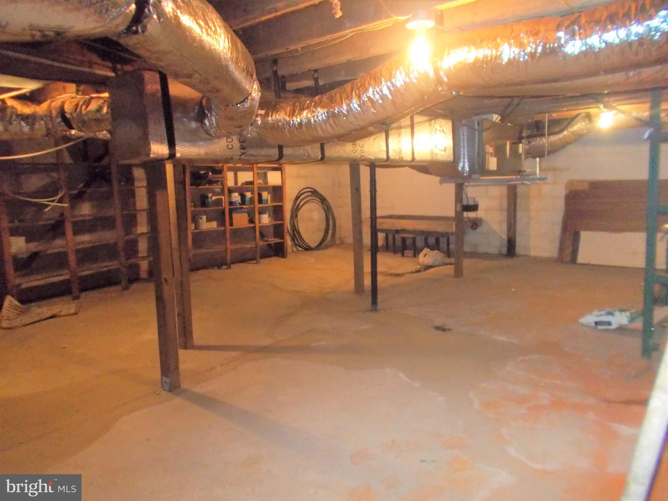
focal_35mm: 26
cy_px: 250
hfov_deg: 67.3
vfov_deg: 53.1
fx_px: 502
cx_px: 334
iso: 800
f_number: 3.2
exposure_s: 1/25
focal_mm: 4.6
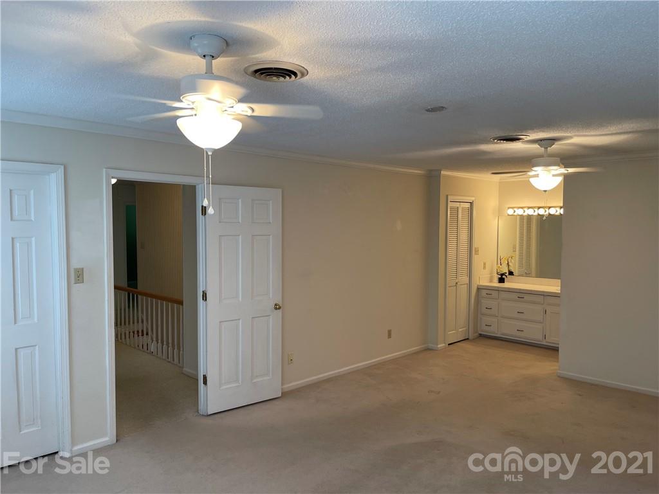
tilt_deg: -3.5
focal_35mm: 26
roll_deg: -0.6
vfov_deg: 53.1
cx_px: 330
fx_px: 495
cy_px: 247
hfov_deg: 67.3
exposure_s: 1/60
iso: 80
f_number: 1.6
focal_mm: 5.1
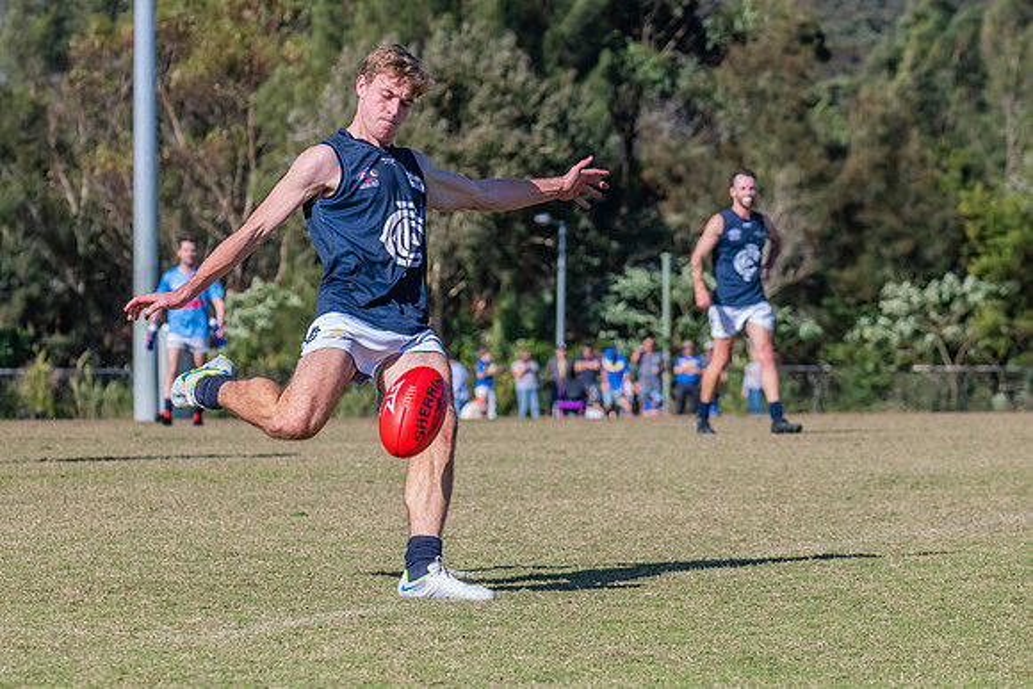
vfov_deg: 6.7
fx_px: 5853
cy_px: 336
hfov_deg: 10.1
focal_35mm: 204
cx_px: 527
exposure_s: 1/2000
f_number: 8
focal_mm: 170
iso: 800
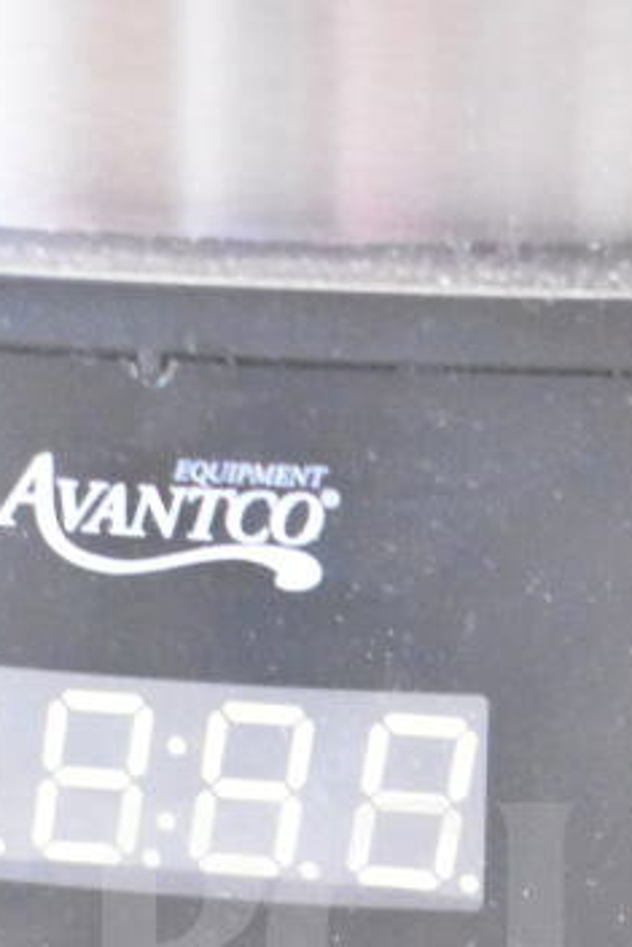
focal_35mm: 136
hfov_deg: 10.1
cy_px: 1014
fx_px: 3585
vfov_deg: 14.7
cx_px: 331
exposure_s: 1/60
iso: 18000
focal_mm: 35
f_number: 4.5
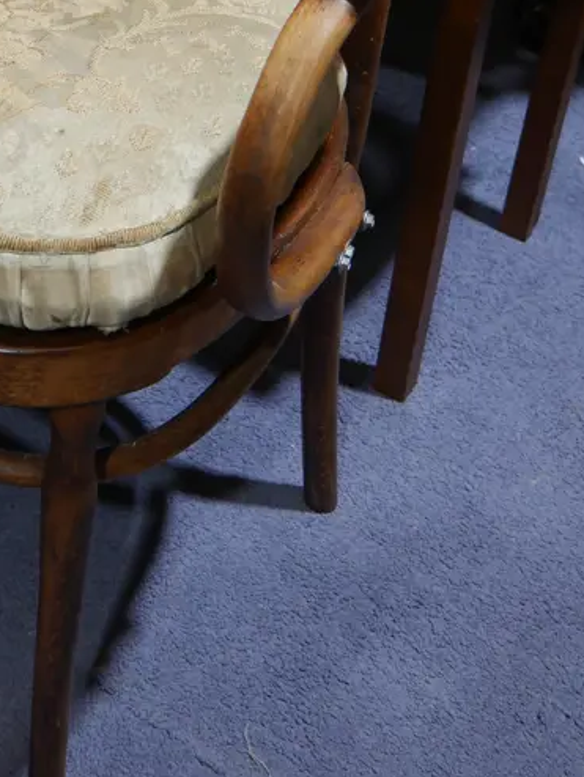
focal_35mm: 58
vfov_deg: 31.4
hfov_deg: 24.5
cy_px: 57
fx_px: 1304
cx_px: 54
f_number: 3.5
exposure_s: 1/60
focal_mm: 14
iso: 320
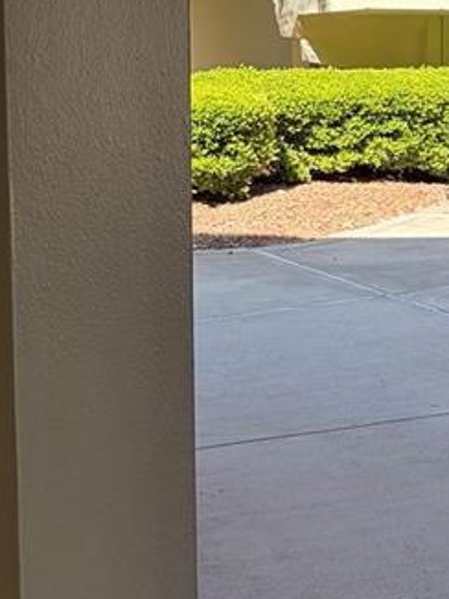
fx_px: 1659
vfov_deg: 20.3
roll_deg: -0.6
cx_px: 802
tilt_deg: -5.2
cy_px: 151
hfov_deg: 13.8
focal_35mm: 96
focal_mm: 5.96
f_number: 1.6
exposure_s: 1/791
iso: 64
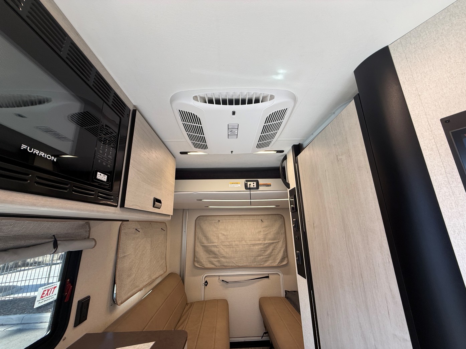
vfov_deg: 85.7
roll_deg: +3.1
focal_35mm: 14
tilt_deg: +16.5
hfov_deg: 102.1
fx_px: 188
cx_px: 233
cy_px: 174
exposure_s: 1/121
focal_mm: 2.22
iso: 80
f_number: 2.2
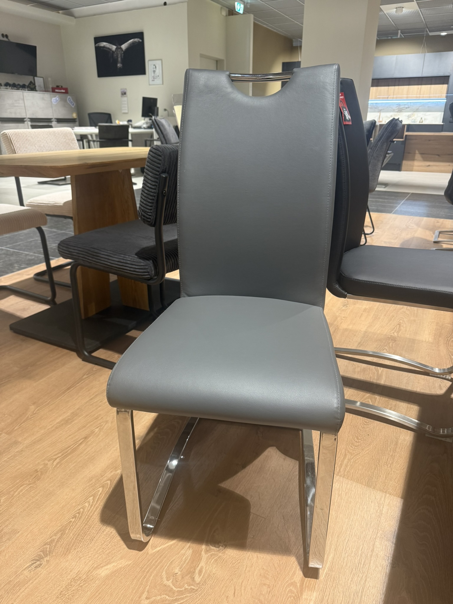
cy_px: 302
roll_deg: -1.1
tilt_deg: -22.4
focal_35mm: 24
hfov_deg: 56.8
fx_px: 419
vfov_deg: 71.6
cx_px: 226
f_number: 1.78
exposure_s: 1/50
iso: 160
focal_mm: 6.76
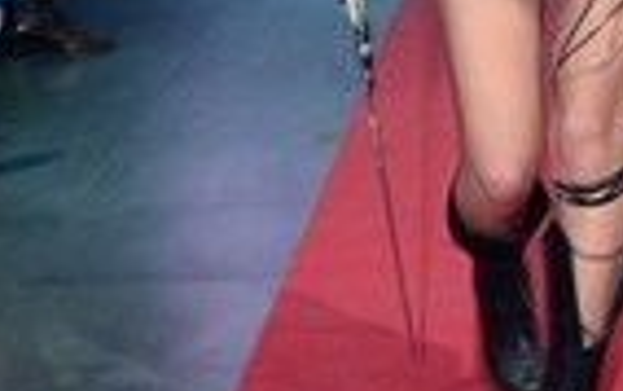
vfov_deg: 7.7
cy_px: -202
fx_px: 2838
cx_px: 526
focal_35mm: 167
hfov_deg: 12.5
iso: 500
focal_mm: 30
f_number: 4.5
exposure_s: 1/30
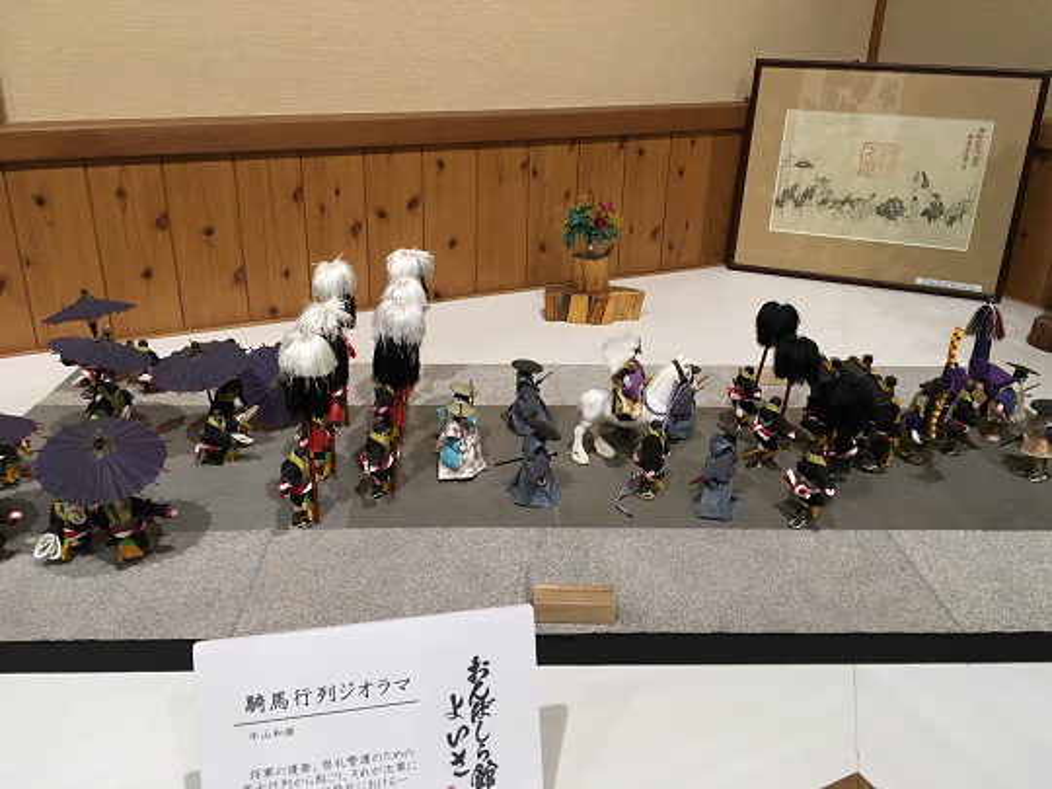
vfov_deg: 48.2
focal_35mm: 29
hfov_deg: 61.7
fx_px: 881
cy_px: 394
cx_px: 526
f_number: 2.2
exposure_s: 1/30
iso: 40
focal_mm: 4.15
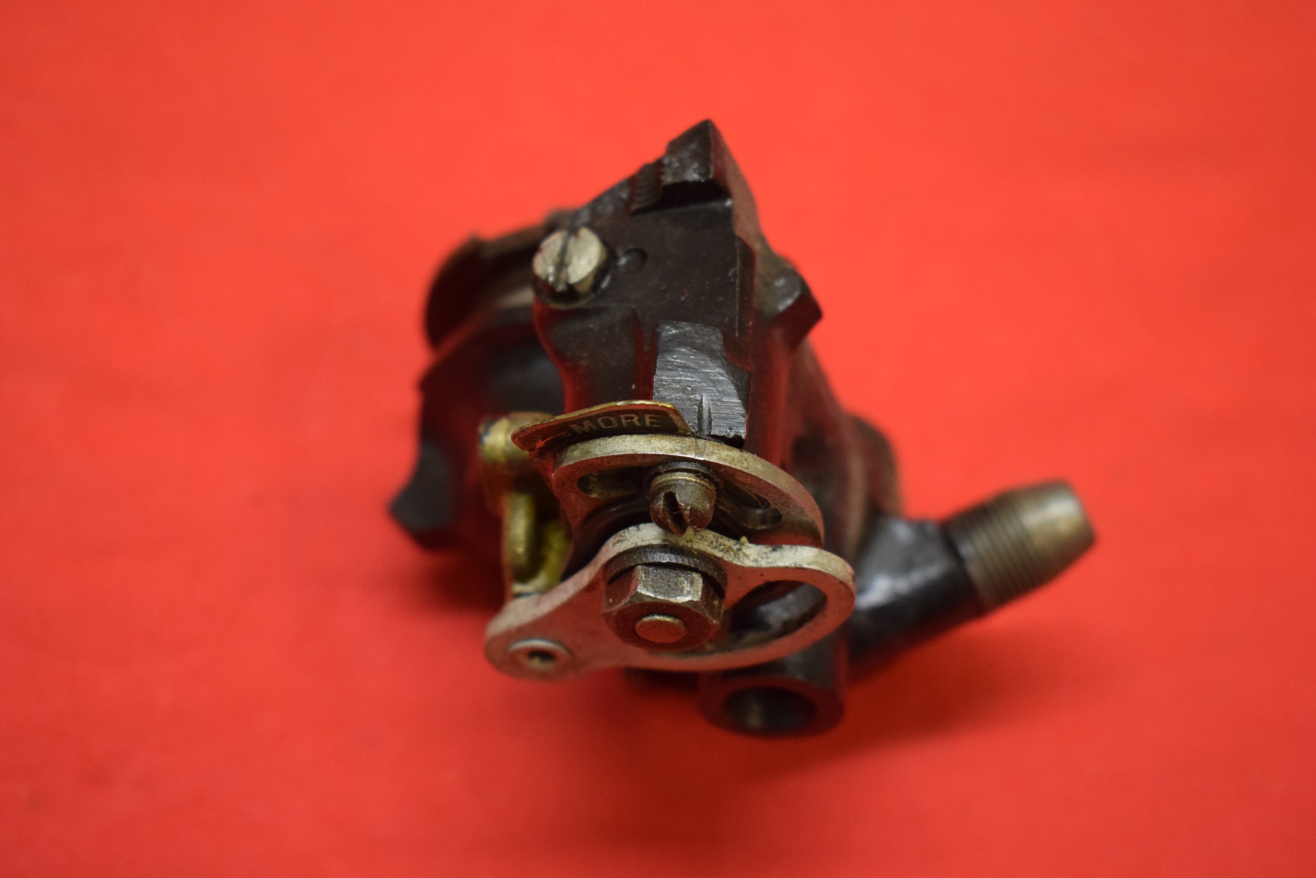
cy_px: 439
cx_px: 658
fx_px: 2303
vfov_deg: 21.6
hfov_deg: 31.9
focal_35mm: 63
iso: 2000
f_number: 5
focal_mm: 42
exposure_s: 1/125
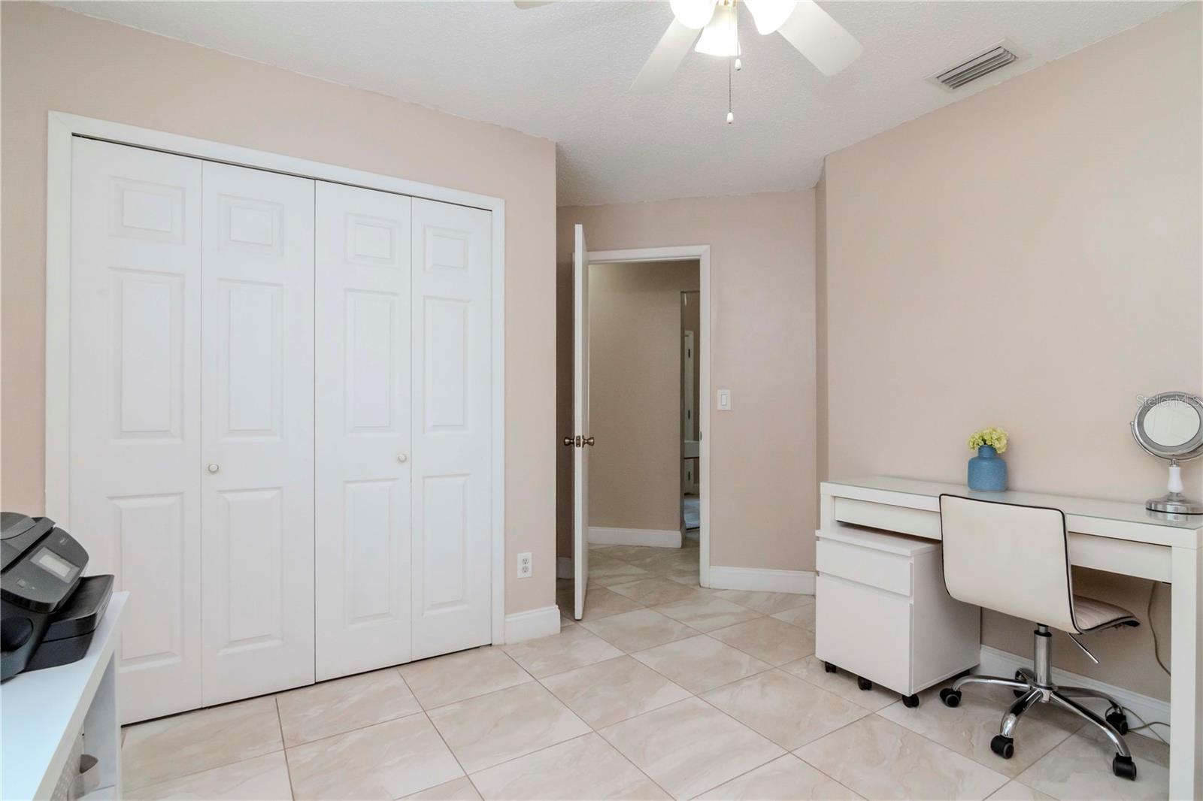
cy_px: 400
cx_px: 602
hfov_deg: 95.0
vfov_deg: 72.0
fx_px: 551
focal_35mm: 16
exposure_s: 1/20
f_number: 14
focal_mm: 11
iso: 800
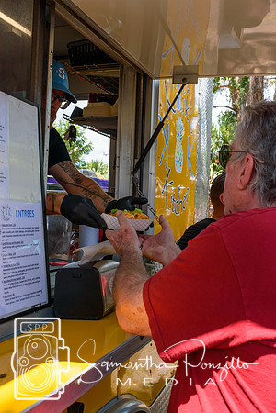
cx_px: 138
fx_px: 466
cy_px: 206
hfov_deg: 33.0
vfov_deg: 47.9
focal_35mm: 40
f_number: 8
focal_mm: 27
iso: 200
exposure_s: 1/250
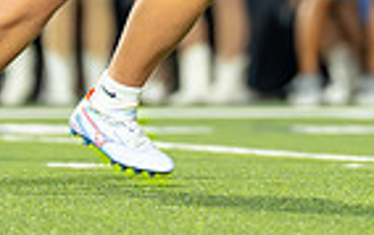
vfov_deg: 1.0
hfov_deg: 1.6
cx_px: 209
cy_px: -300
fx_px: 13710
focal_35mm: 1344
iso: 3200
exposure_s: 1/1600
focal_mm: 200
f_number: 2.8
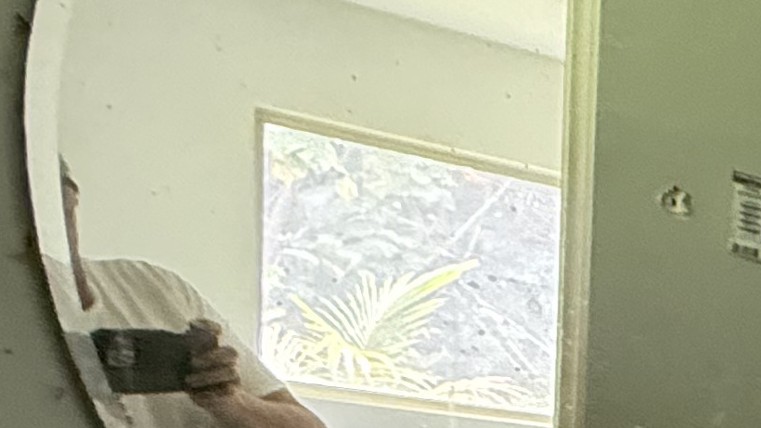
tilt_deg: -6.1
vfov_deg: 14.3
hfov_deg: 15.6
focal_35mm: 75
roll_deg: -7.3
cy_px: 751
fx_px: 1513
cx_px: 1784
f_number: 2.2
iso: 400
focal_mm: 2.22
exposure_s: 1/60
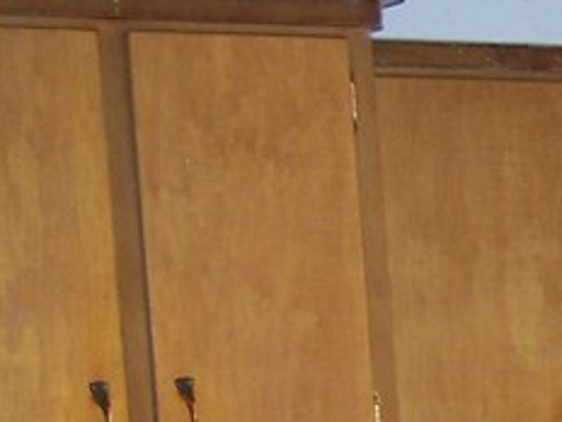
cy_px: 643
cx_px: 1129
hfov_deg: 10.7
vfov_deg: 8.6
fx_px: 2728
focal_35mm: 168
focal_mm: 6.3
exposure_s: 1/60
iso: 140
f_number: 2.8
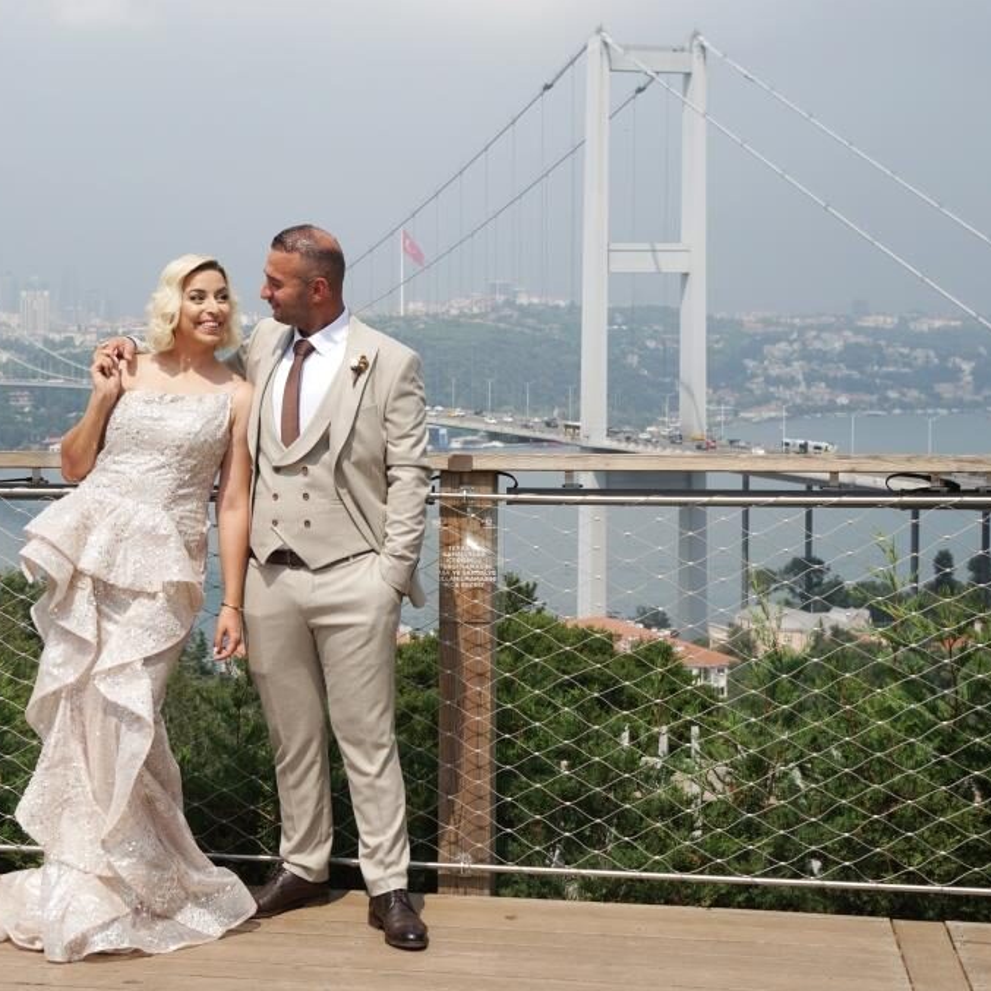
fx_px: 2061
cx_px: 284
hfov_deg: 26.8
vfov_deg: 27.0
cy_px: 496
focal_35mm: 64
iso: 100
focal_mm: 33
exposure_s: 1/500
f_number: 8
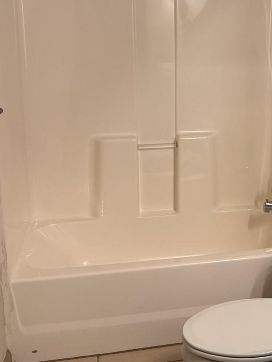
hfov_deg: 28.2
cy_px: 128
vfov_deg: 37.9
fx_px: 524
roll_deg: -1.7
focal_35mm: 50
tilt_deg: -12.3
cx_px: 234
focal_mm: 6.76
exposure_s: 1/60
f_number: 1.78
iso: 160
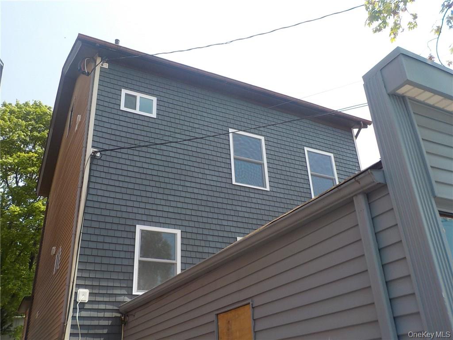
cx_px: 226
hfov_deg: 60.0
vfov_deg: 46.8
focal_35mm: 30
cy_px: 170
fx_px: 393
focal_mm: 4.1
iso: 125
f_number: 3.3
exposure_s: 1/640
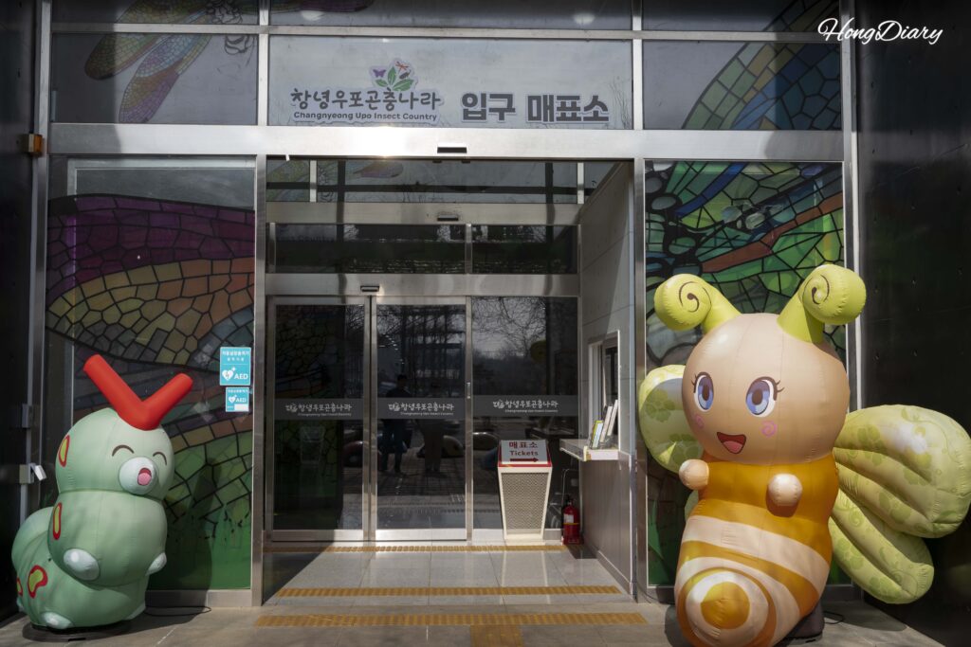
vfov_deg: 33.4
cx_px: 486
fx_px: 1079
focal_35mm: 40
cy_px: 324
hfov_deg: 48.5
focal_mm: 40
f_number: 11
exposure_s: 1/160
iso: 100
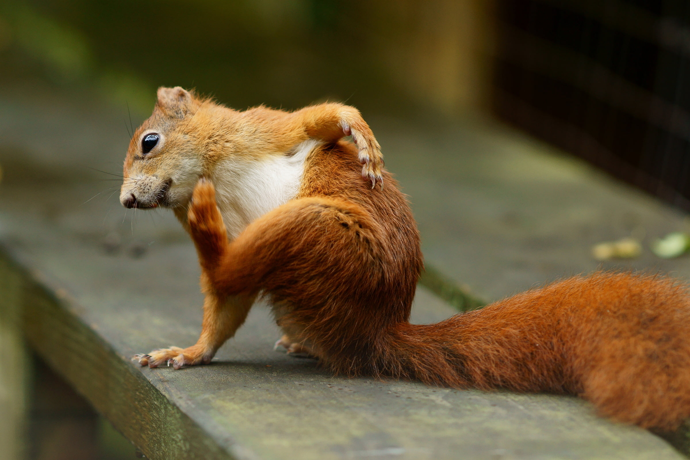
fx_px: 3881
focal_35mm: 202
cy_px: 230
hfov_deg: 10.2
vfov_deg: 6.8
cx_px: 345
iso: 250
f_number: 2.8
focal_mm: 135
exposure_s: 1/250
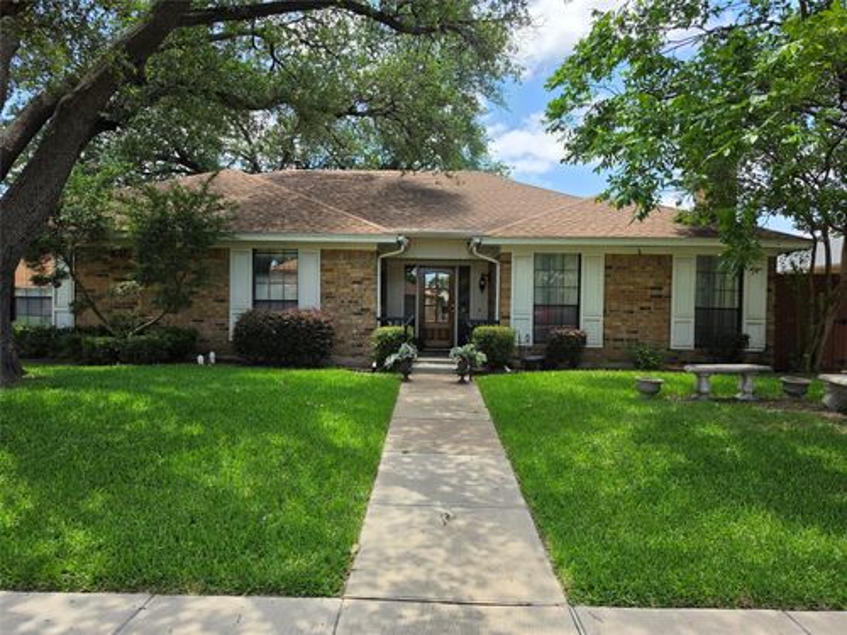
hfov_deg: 73.9
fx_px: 563
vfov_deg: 58.9
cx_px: 424
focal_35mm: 23
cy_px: 318
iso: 64
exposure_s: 1/4143
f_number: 1.4
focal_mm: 6.5
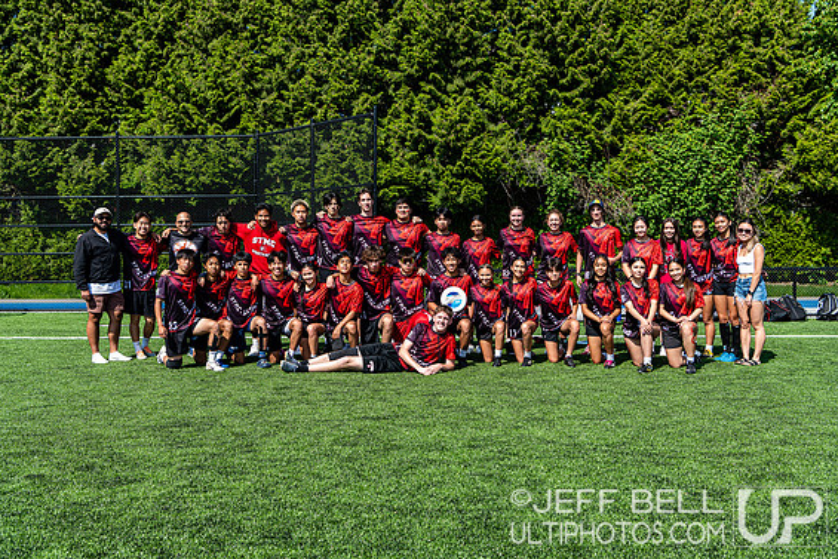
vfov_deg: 34.2
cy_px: 275
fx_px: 908
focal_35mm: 39
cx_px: 412
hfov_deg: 49.5
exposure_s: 1/640
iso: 200
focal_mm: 38
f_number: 5.6
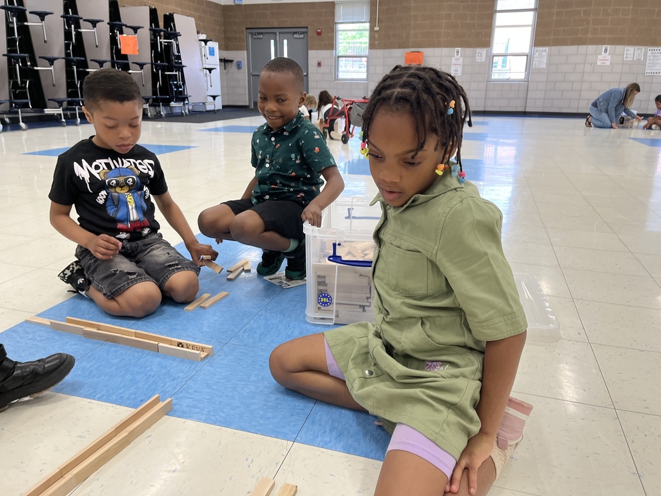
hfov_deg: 67.3
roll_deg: +0.4
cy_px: 248
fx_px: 496
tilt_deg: -17.5
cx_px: 330
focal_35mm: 26
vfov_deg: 53.1
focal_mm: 5.1
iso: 125
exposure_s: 1/121
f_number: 1.6
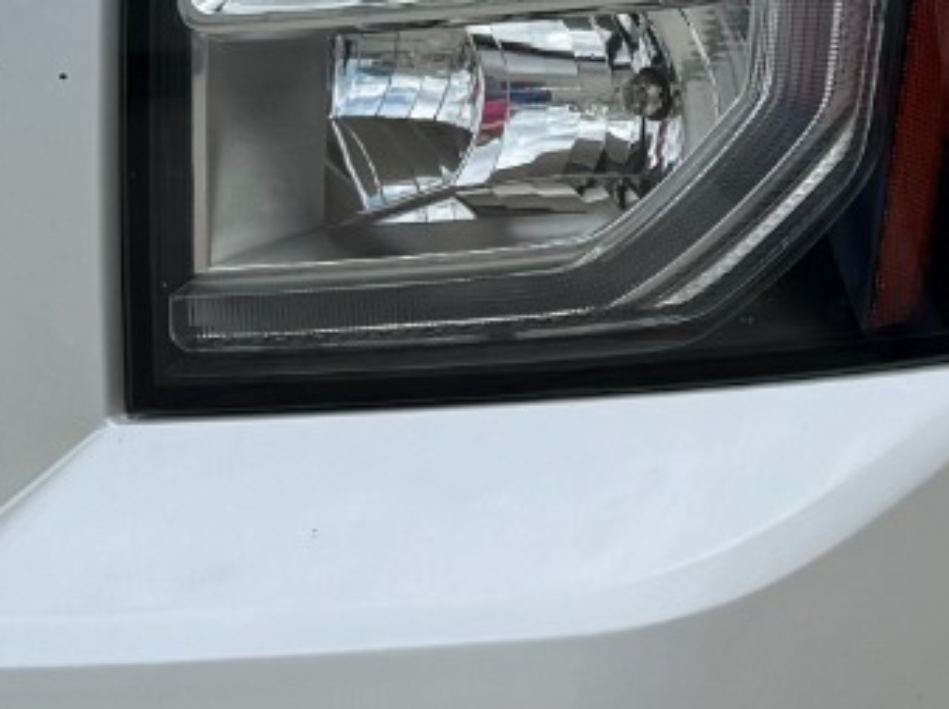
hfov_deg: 13.9
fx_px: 3752
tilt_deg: -11.3
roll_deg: +2.8
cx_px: 1179
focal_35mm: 137
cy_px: 80
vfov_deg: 10.7
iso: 80
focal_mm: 6.76
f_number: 1.78
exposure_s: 1/4975
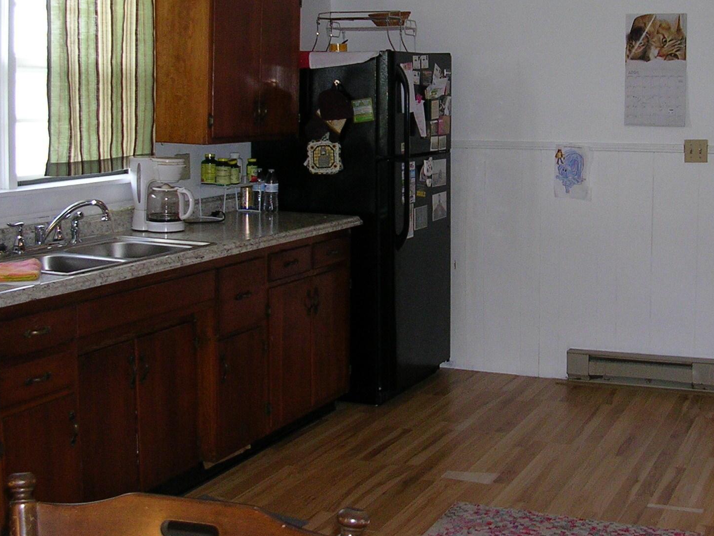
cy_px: 174
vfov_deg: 26.9
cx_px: 463
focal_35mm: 54
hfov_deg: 35.3
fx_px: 1114
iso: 96
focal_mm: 5.8
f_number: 2.8
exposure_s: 1/60.1
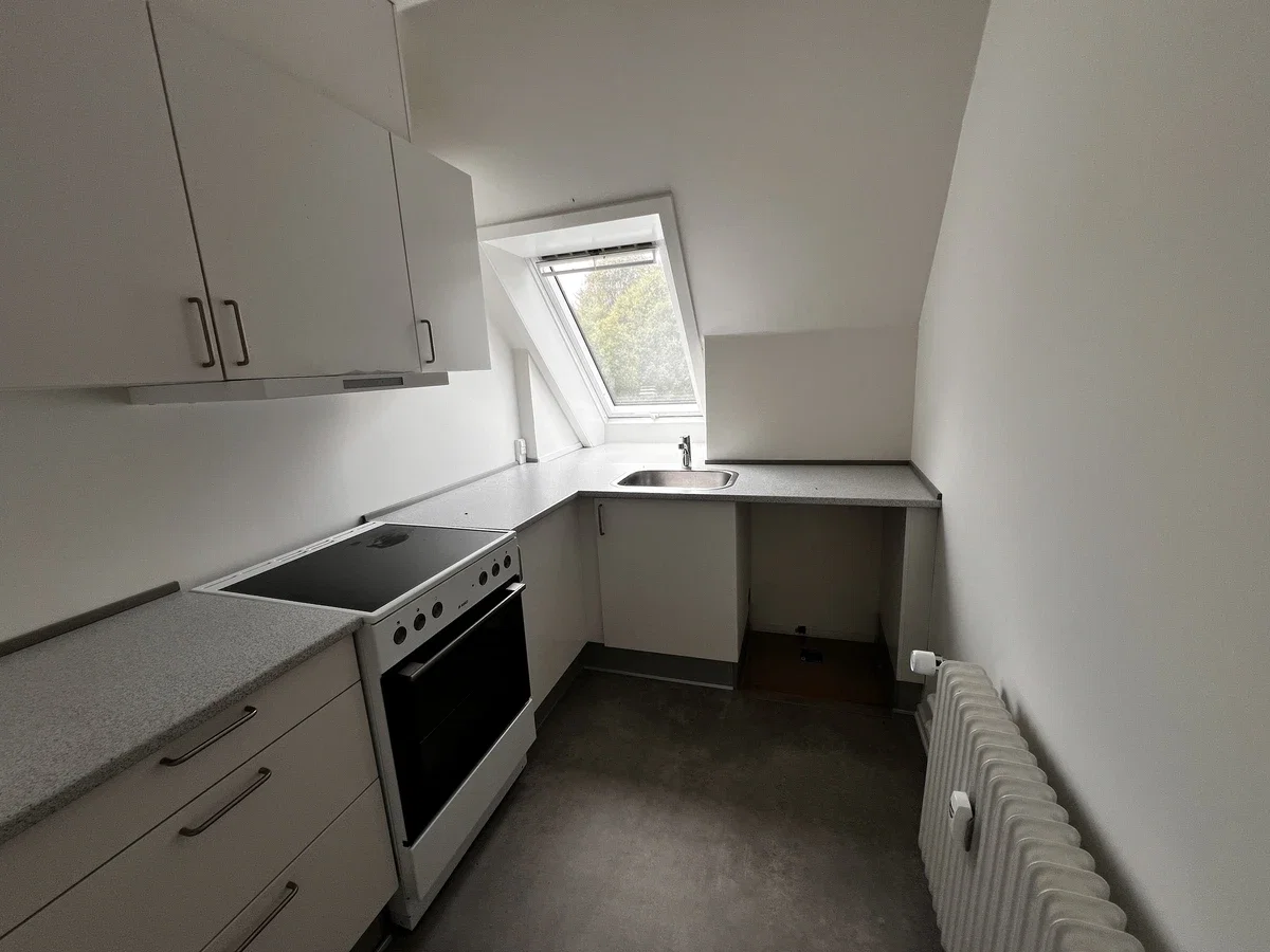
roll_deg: +3.2
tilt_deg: -11.7
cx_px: 635
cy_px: 476
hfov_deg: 106.2
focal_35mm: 13
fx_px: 477
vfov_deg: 89.9
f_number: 1.8
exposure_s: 1/102
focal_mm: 1.57
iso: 32
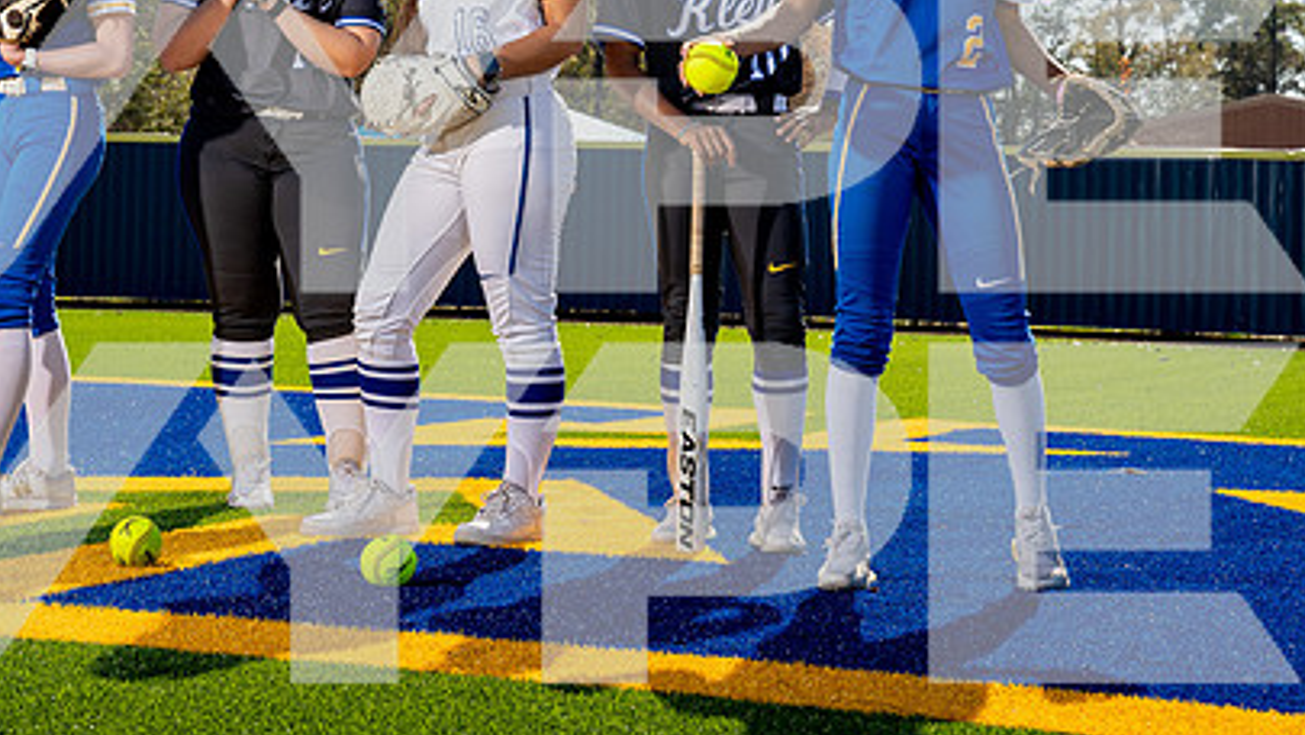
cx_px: 490
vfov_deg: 14.3
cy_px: 124
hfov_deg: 25.2
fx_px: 2907
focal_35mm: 84
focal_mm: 56
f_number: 8
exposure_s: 1/250
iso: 100
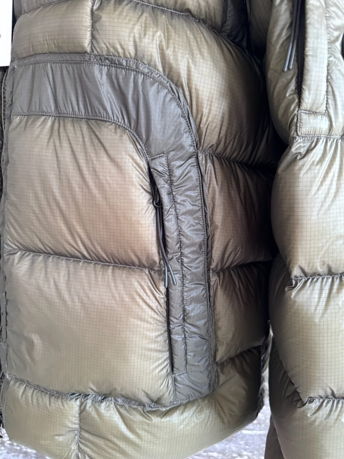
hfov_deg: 56.8
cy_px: 230
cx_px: 172
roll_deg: -0.6
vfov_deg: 71.6
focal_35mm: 24
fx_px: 318
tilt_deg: -13.5
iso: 800
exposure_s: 1/60
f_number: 1.78
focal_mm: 6.76
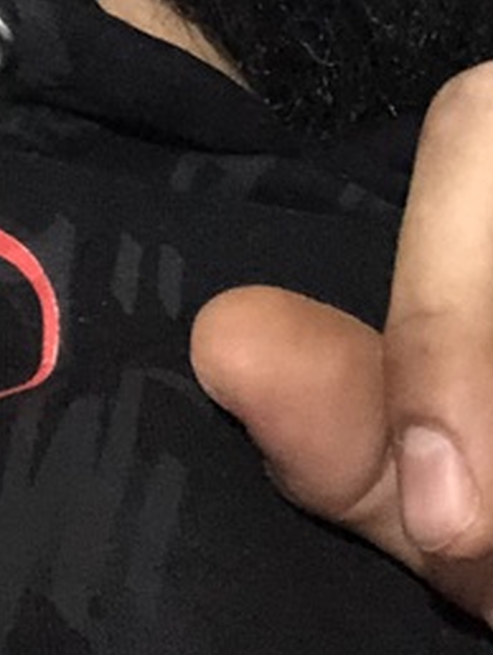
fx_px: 2161
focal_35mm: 114
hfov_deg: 12.9
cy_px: -279
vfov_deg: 16.0
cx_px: 488
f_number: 2.2
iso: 500
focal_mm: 2.87
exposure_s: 1/25
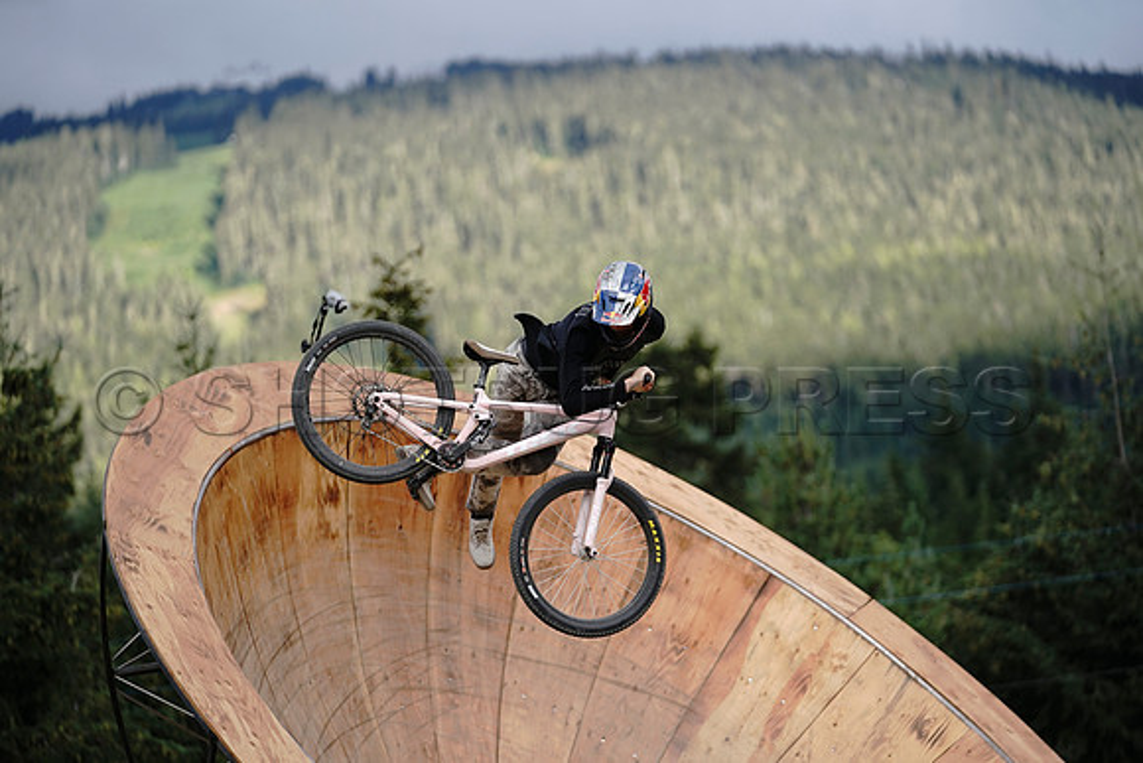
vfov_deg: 8.6
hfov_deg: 12.9
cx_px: 572
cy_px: 382
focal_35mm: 159
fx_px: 5049
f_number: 2.8
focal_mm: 159
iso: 250
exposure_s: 1/1250
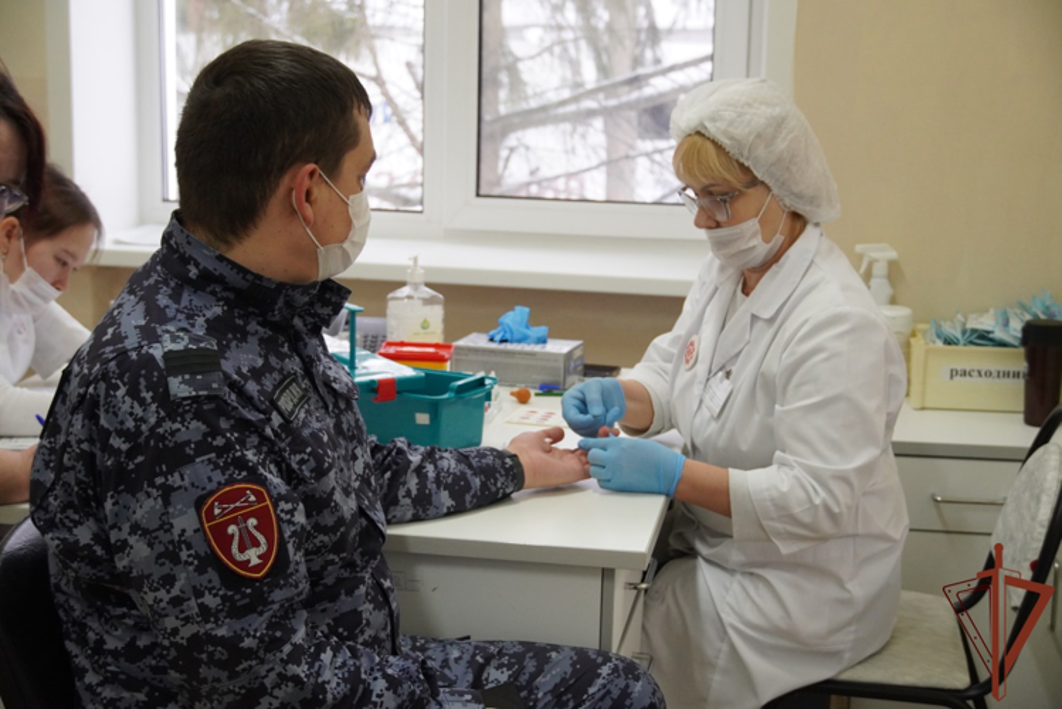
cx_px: 531
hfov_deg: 32.6
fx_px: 1815
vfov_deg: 22.1
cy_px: 354
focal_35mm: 62
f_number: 5
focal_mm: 41
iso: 2500
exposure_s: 1/160
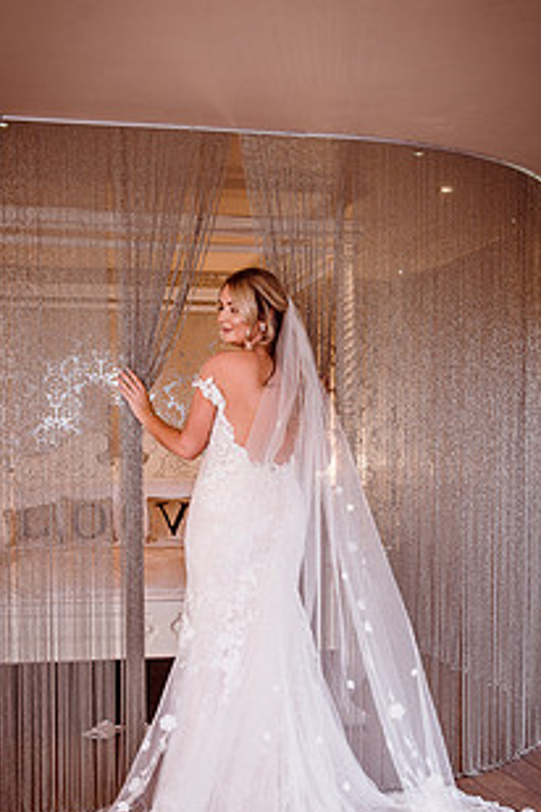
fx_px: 1150
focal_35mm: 51
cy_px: 528
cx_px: 289
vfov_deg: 38.5
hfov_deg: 26.5
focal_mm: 35
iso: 200
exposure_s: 1/80
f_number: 4.5
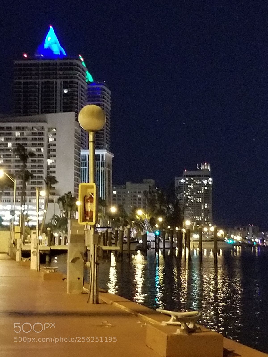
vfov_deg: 67.3
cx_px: 134
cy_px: 178
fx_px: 268
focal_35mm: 26
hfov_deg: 53.1
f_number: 1.7
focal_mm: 4.25
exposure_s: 1/10
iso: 800
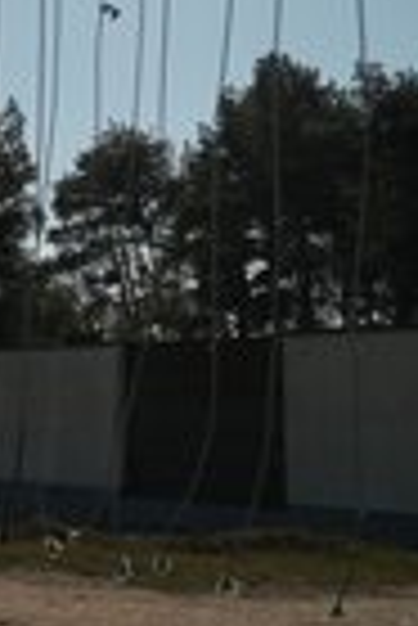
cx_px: -360
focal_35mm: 69
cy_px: 349
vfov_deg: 29.2
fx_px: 1199
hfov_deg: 16.3
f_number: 10
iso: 500
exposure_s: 1/500
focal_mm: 24
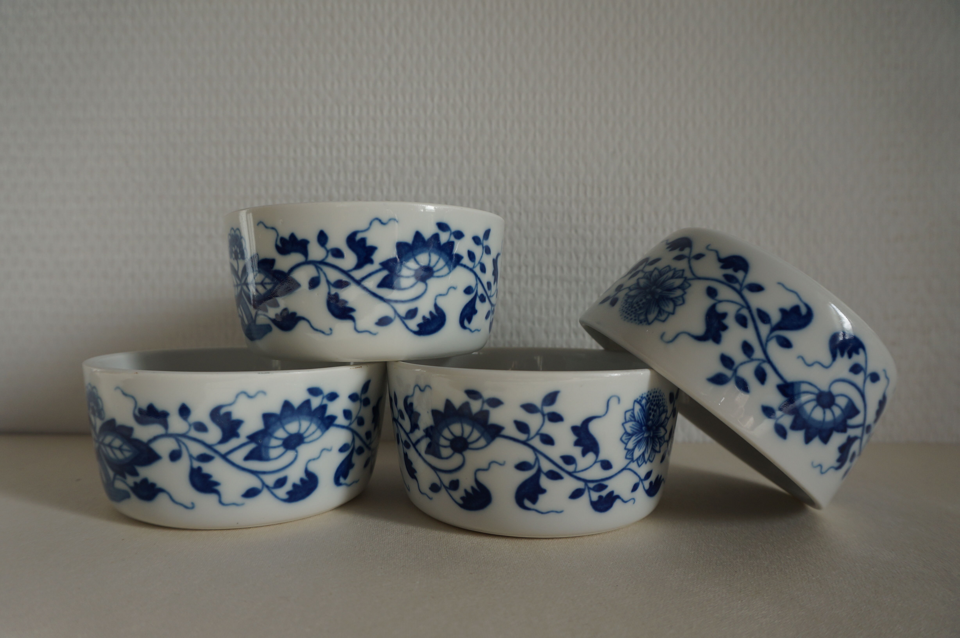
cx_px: 480
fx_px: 639
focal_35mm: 24
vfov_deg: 53.0
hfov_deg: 73.8
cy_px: 319
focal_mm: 16
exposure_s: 1/100
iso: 200
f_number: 5.6
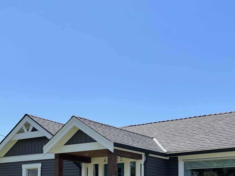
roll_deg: -0.7
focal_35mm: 57
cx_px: 119
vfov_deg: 24.5
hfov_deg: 33.8
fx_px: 387
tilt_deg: +5.3
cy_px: 177
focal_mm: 4.2
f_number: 1.6
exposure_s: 1/2882
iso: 32
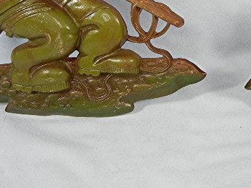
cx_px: 215
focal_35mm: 77
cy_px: -14
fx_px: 558
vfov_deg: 18.5
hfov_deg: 24.8
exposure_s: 1/42.3
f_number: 3.5
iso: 230
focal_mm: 5.4
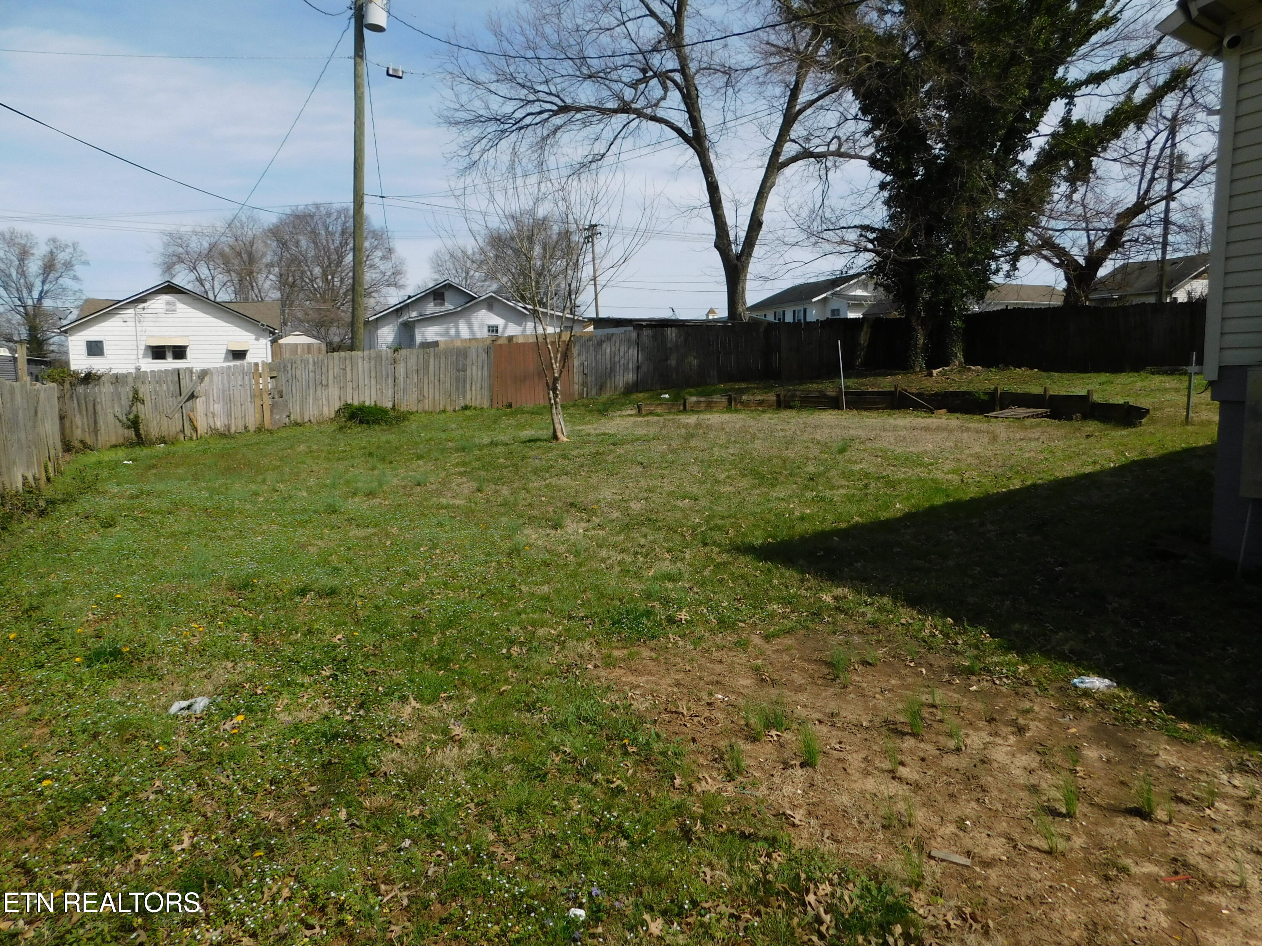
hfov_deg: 73.9
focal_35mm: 23
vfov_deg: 58.9
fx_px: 839
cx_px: 631
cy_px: 473
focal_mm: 4
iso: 125
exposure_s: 1/640
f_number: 6
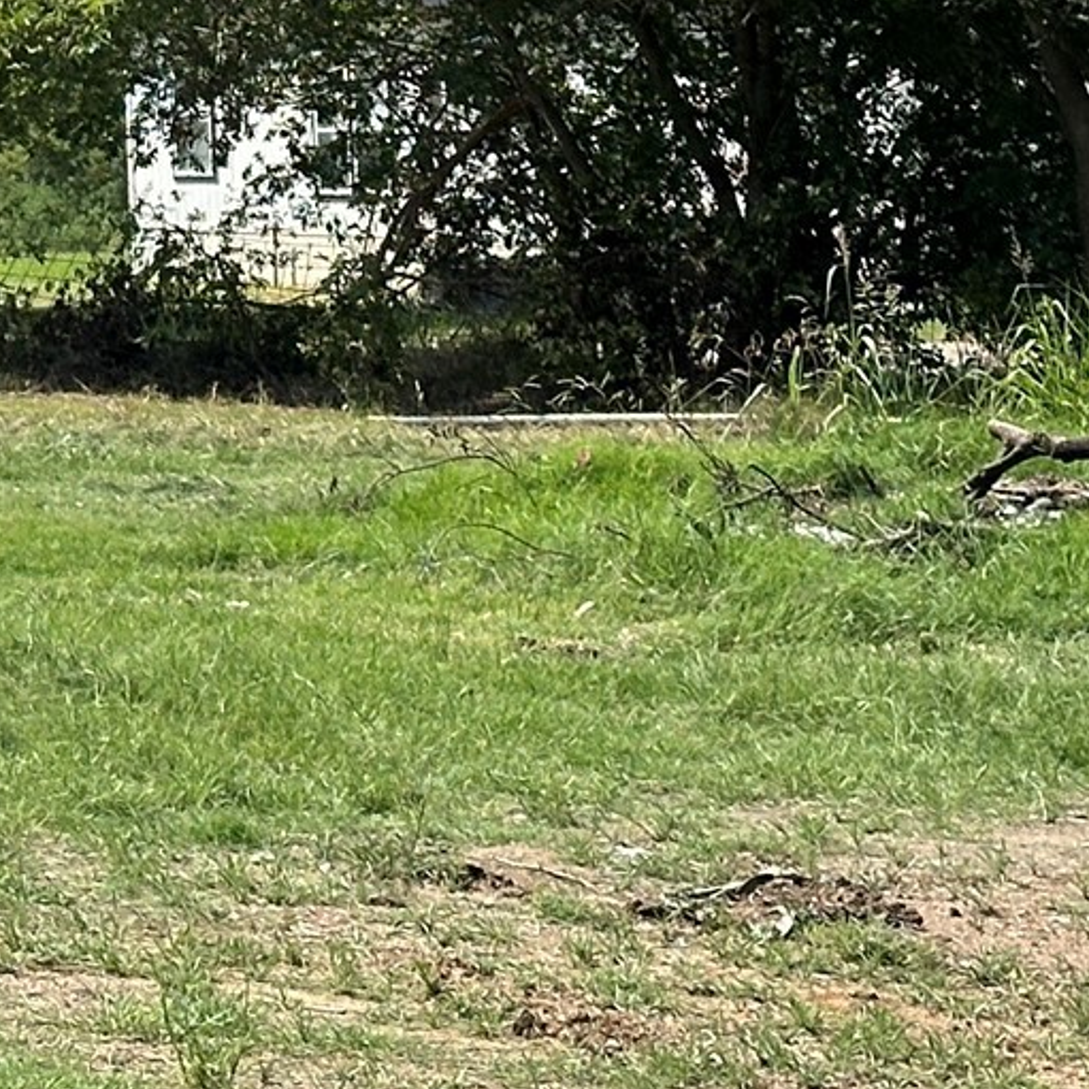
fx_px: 6051
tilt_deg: +7.3
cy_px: -343
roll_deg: +1.8
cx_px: -1076
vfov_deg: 10.1
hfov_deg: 9.6
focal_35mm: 170
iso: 64
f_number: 1.78
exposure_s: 1/5556
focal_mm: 6.86
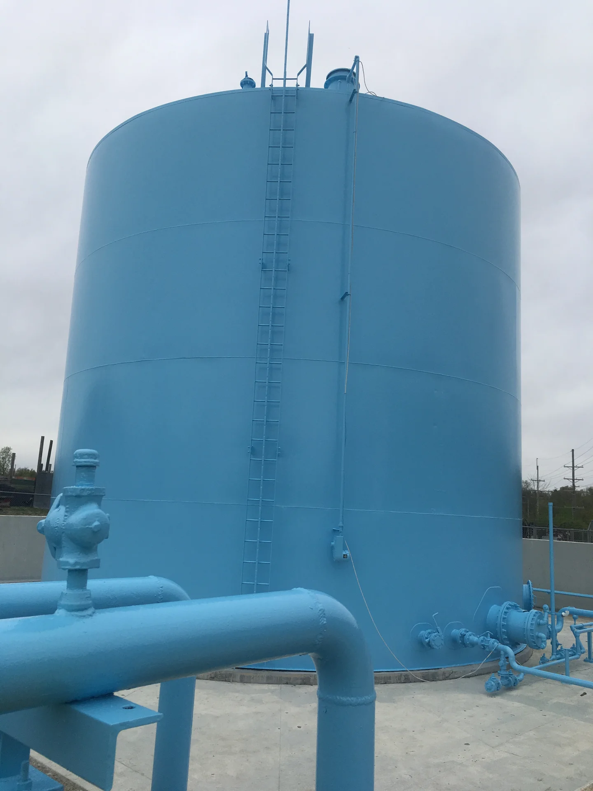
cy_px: 396
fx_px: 662
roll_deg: -2.6
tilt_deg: +8.9
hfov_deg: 48.2
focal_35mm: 29
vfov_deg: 61.7
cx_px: 296
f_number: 2.2
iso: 25
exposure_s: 1/2564
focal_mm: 4.15
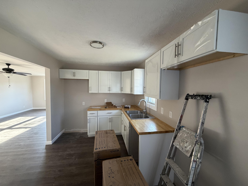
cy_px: 93
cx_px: 124
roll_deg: -0.6
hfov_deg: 102.1
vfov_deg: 85.7
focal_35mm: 14
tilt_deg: -2.2
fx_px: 100
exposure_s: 1/86
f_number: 2.2
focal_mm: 2.22
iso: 320
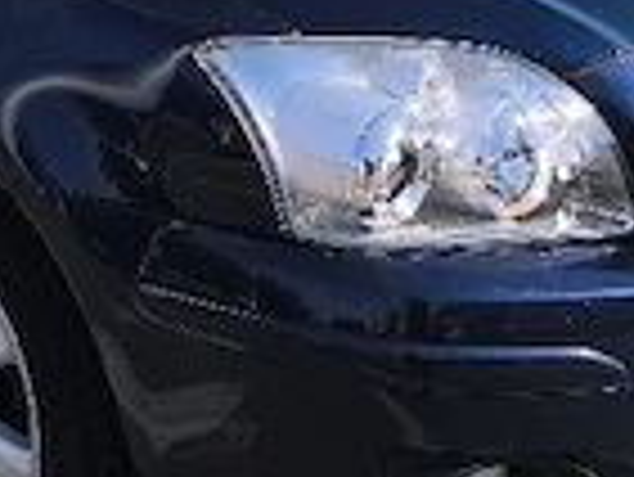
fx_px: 1796
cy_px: 86
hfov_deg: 19.8
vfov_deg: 15.0
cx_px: 117
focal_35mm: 98
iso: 50
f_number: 1.65
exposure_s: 1/1250
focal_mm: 6.14
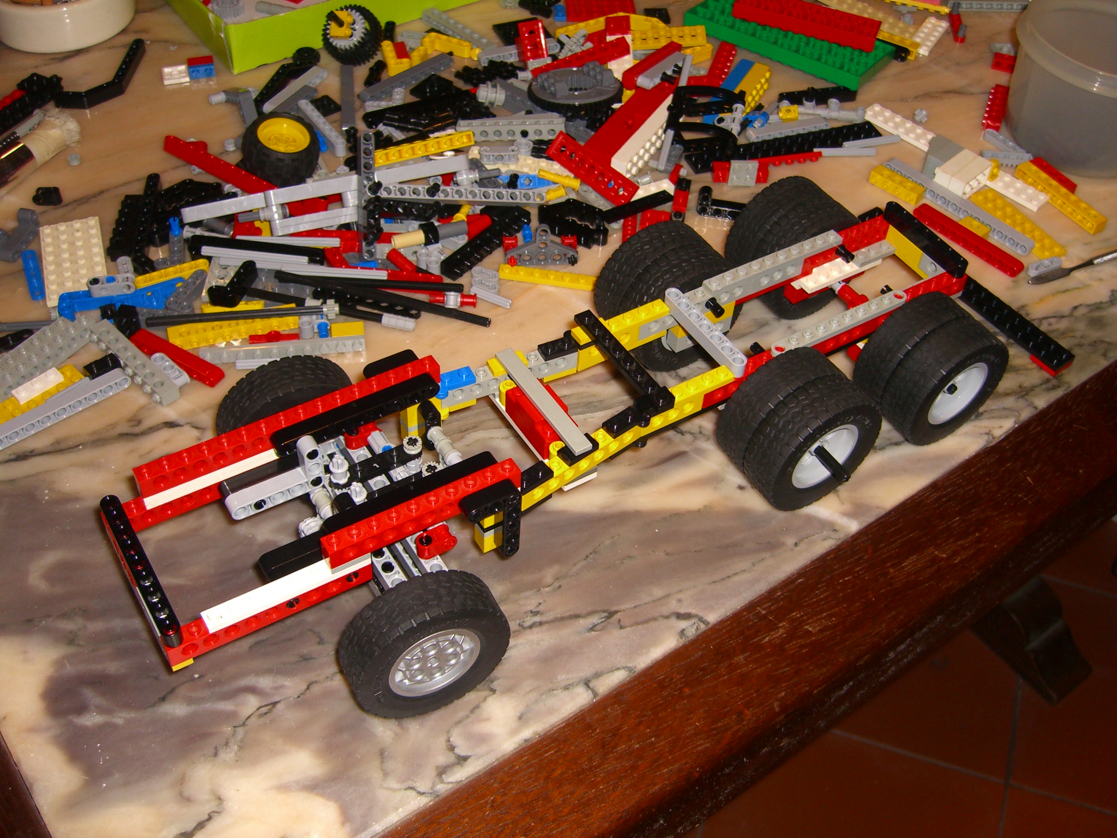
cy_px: 419
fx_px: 1226
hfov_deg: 49.0
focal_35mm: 38
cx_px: 558
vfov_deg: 37.7
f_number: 2.8
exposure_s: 1/60
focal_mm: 7.9
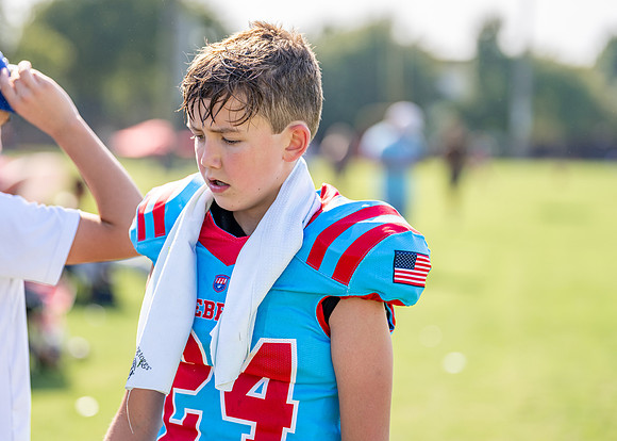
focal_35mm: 126
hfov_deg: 15.9
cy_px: 209
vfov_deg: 11.4
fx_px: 2214
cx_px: 262
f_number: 2.8
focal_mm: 111
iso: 125
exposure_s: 1/1600
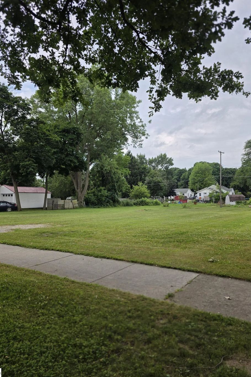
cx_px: 132
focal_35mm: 24
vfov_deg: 73.8
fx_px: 251
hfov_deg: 53.1
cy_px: 189
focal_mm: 6.3
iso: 80
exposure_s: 1/1372
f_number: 1.7
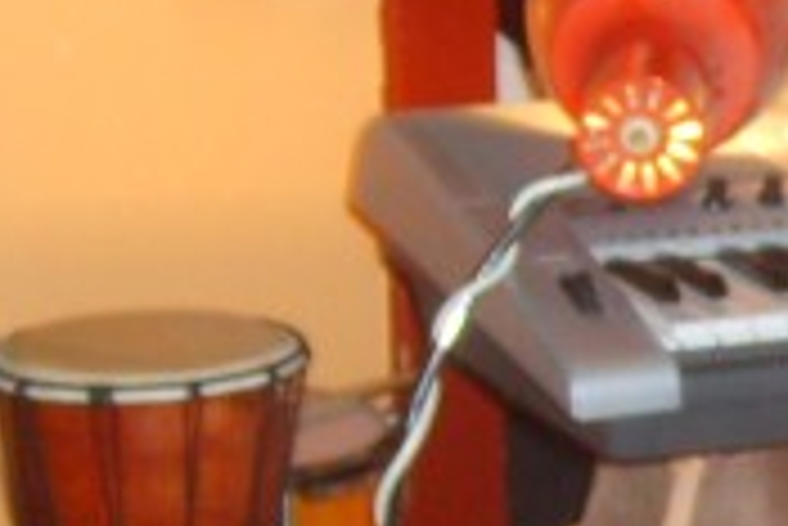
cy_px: 351
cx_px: 986
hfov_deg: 12.1
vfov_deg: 8.3
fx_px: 3636
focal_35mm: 166
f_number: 2.8
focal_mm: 5.8
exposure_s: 1/45
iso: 113
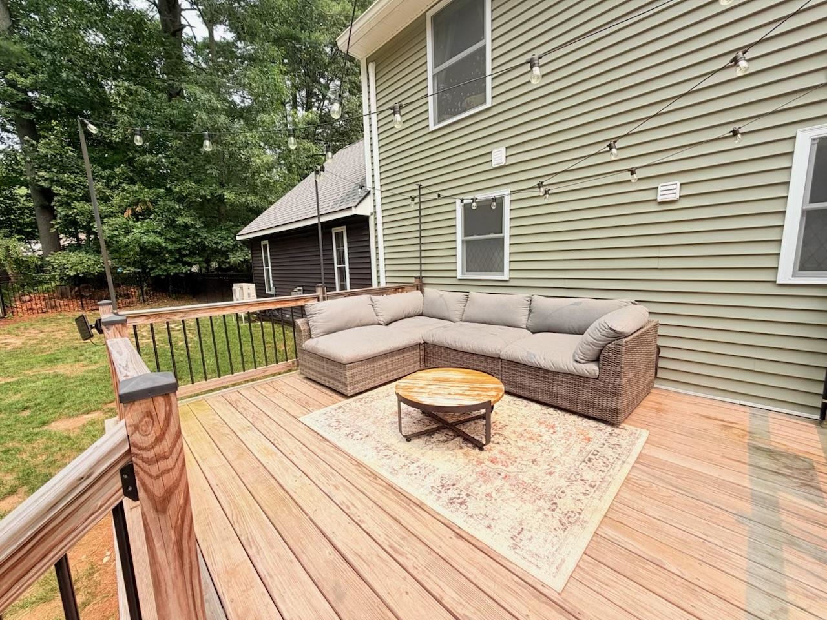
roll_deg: +2.2
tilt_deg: -10.3
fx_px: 334
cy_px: 310
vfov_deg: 85.7
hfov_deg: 102.1
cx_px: 414
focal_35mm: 14
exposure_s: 1/770
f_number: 2.2
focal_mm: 2.22
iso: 40
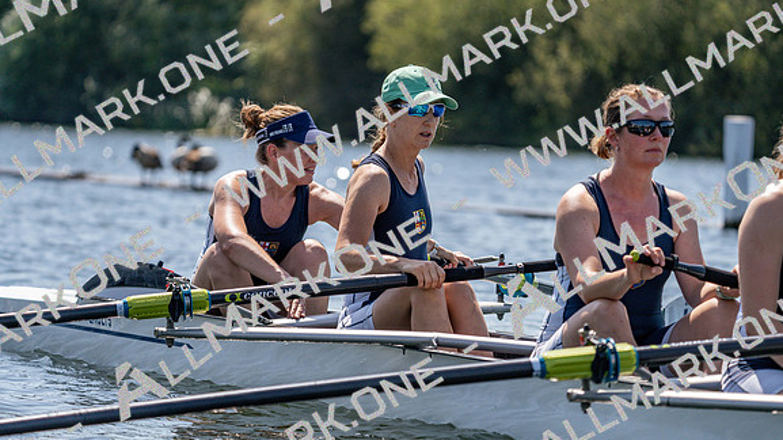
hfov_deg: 7.9
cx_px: 391
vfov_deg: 4.4
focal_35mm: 273
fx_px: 5666
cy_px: 211
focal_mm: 259
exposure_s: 1/2000
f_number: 5.6
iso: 320
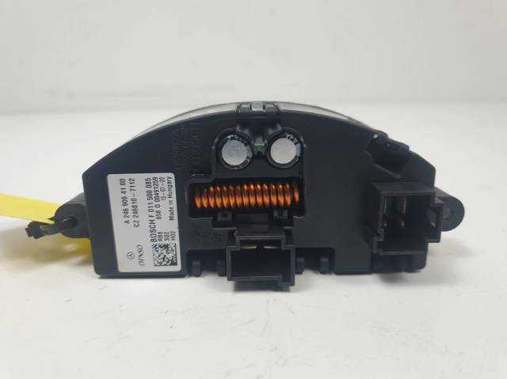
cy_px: 190
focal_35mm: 26
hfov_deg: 67.3
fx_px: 381
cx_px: 254
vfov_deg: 53.0
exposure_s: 1/442
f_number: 1.5
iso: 50
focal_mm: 4.3
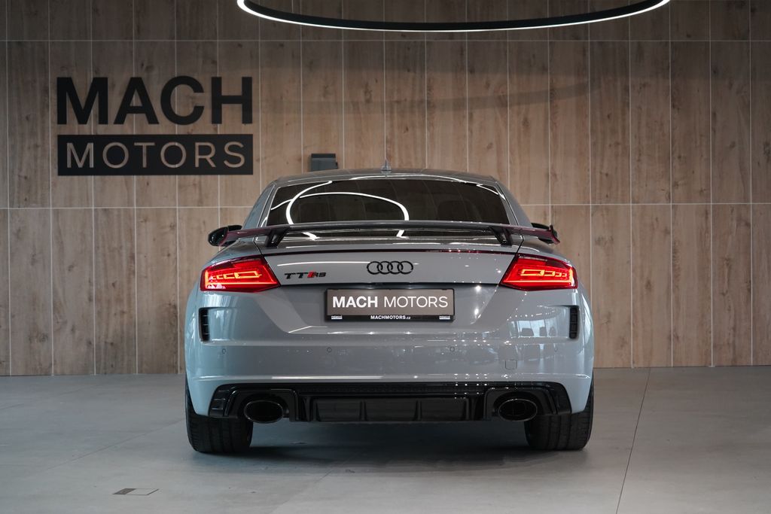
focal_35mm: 68
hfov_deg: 29.7
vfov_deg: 20.0
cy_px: 257
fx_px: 1456
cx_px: 386
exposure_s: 1/160
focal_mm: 68
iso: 4000
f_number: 5.6
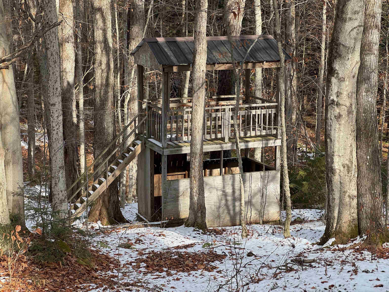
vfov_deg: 19.1
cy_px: 146
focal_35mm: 77
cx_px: 194
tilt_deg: -11.3
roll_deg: +0.0
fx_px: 865
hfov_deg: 25.3
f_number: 2.8
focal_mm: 9
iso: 25
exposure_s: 1/208
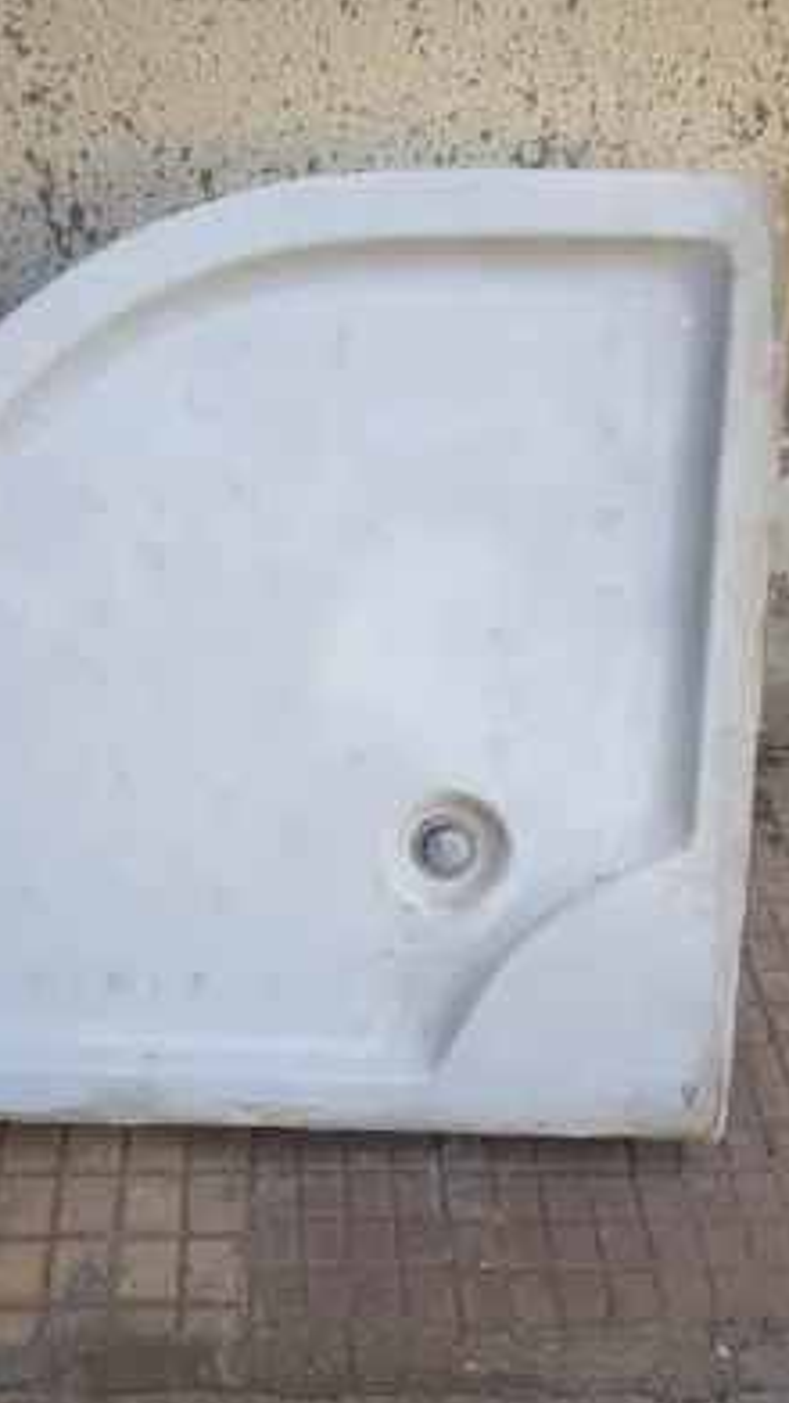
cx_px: 273
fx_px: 1078
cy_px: 714
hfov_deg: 39.8
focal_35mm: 29
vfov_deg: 66.1
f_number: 1.7
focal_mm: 4.3
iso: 40
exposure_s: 1/365
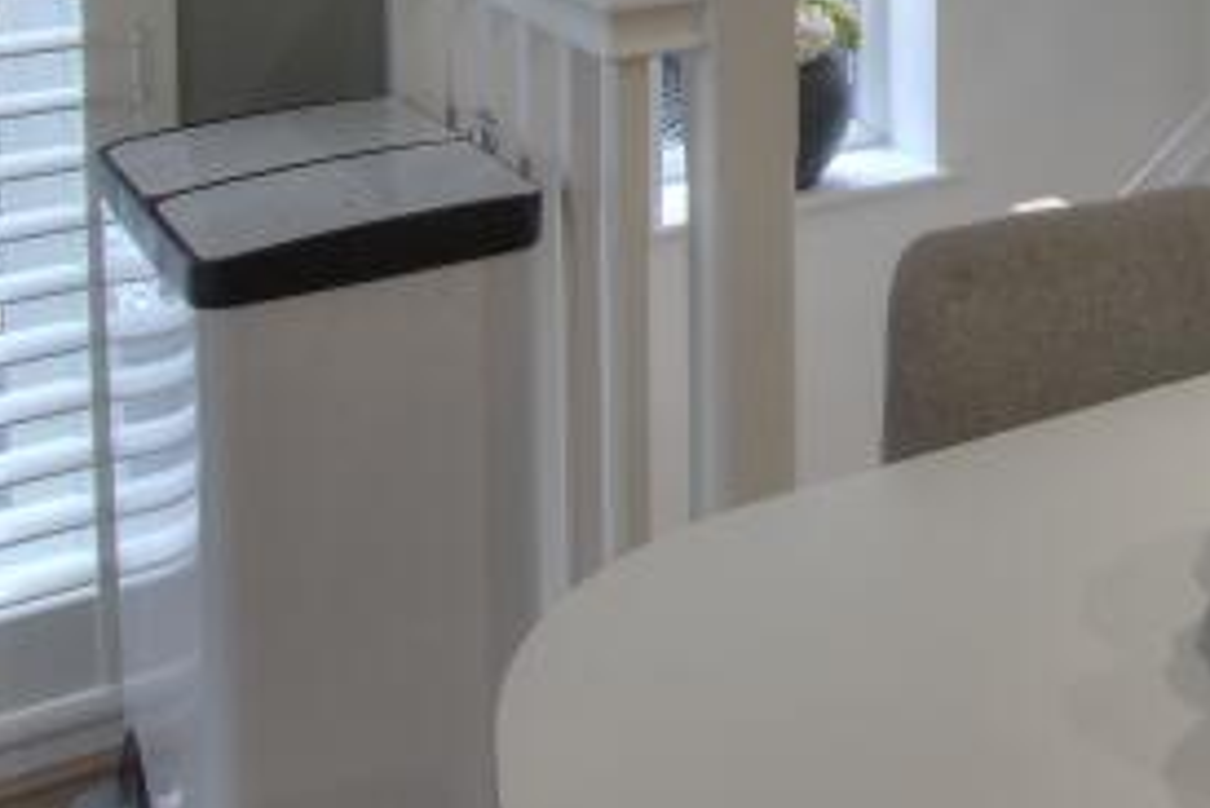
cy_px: -351
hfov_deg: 32.3
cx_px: 1254
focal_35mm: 56
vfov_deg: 21.1
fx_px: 1883
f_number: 8
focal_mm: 10
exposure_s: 1/13
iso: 400
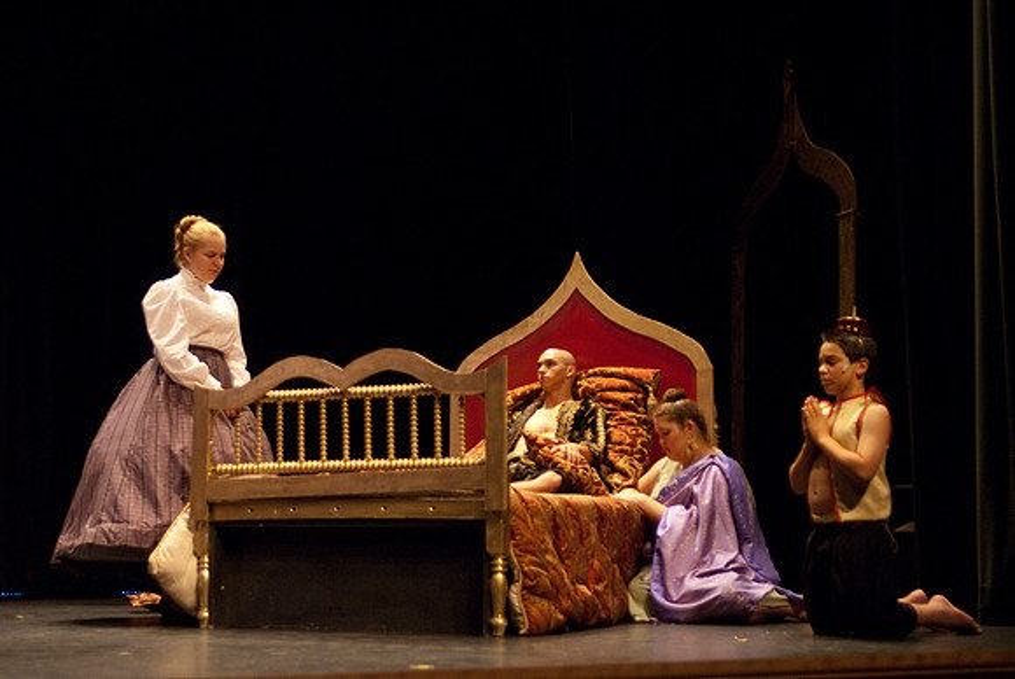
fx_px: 1693
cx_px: 508
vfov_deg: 22.7
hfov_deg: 33.4
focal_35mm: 60
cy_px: 340
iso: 1000
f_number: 2.8
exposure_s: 1/160
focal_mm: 40
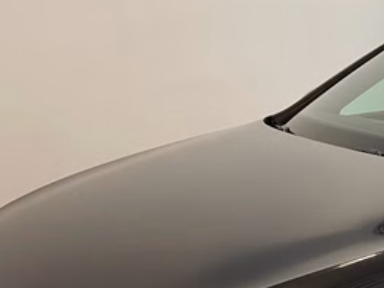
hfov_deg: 22.6
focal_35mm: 79
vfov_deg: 18.0
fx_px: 876
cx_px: 467
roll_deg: -0.5
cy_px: 310
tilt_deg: -20.8
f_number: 1.8
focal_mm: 4.25
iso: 125
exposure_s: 1/50
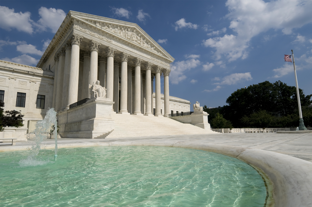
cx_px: 156
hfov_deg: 57.3
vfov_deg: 39.9
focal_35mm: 33
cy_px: 104
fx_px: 286
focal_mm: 22
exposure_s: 1/1250
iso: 200
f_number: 9
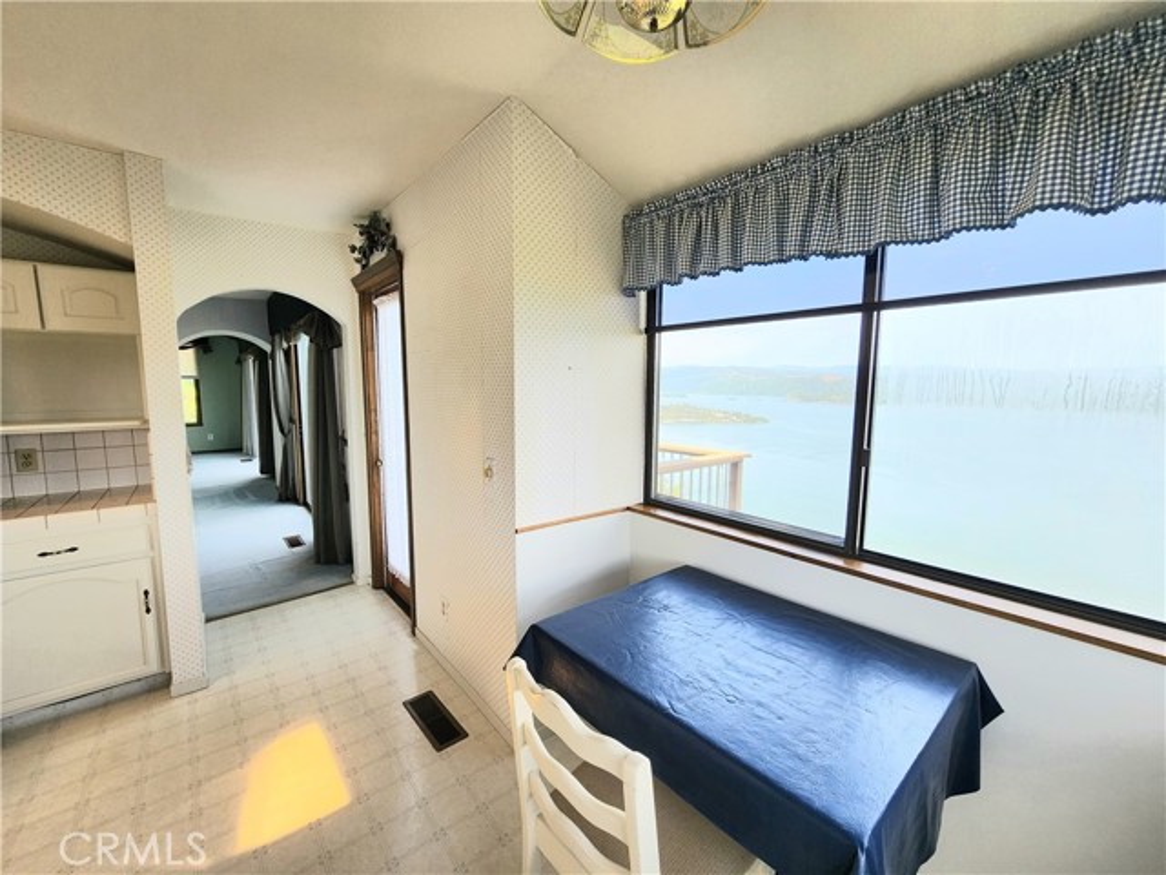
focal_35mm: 13
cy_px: 438
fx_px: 438
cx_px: 583
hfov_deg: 106.2
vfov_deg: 89.9
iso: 50
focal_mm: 2.2
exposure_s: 1/270
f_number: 2.2
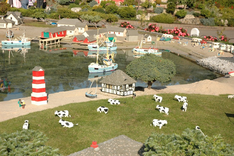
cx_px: 117
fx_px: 487
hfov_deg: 27.0
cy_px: 78
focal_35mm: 75
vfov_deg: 18.2
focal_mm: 50
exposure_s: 1/500
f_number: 5.6
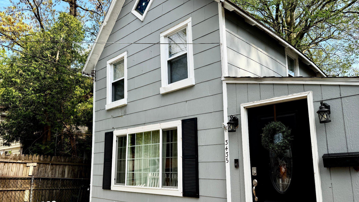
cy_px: 120
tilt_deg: +10.8
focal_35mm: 27
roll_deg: +1.0
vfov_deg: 42.7
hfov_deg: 69.8
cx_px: 183
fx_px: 257
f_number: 1.78
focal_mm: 6.76
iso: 80
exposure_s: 1/2370
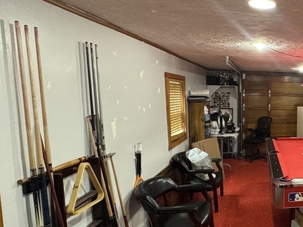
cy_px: 117
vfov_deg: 46.8
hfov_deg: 48.0
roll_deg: -1.9
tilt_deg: -5.8
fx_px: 262
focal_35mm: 30
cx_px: 312
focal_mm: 2.22
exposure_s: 1/60
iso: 400
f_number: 2.2
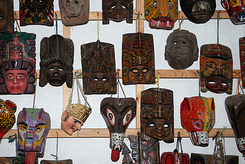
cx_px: 106
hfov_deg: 27.7
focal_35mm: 73
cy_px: 74
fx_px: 497
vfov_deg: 18.7
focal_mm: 50
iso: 500
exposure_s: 1/60
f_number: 2.8
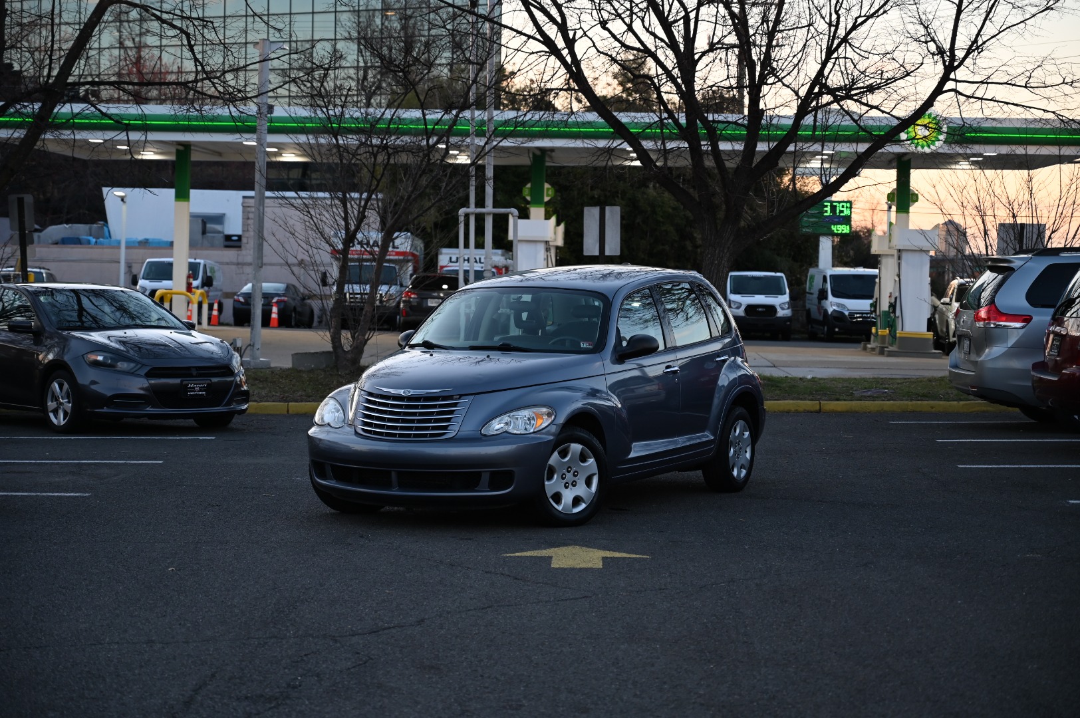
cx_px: 540
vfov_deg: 19.4
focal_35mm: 70
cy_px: 359
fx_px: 2098
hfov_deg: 28.9
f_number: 4
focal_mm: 70
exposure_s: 1/250
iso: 400
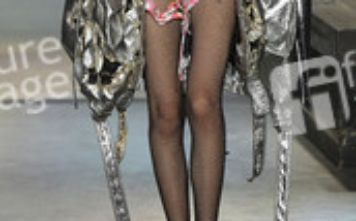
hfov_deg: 3.7
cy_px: -17
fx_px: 5513
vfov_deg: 2.3
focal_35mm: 569
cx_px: 188
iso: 2500
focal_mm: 200
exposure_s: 1/400
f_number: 7.1
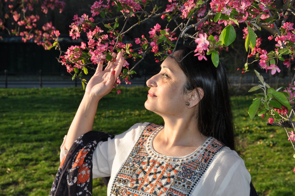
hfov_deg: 29.9
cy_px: 98
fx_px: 552
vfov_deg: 20.1
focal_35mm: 68
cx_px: 148
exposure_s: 1/200
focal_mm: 45
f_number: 8
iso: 200
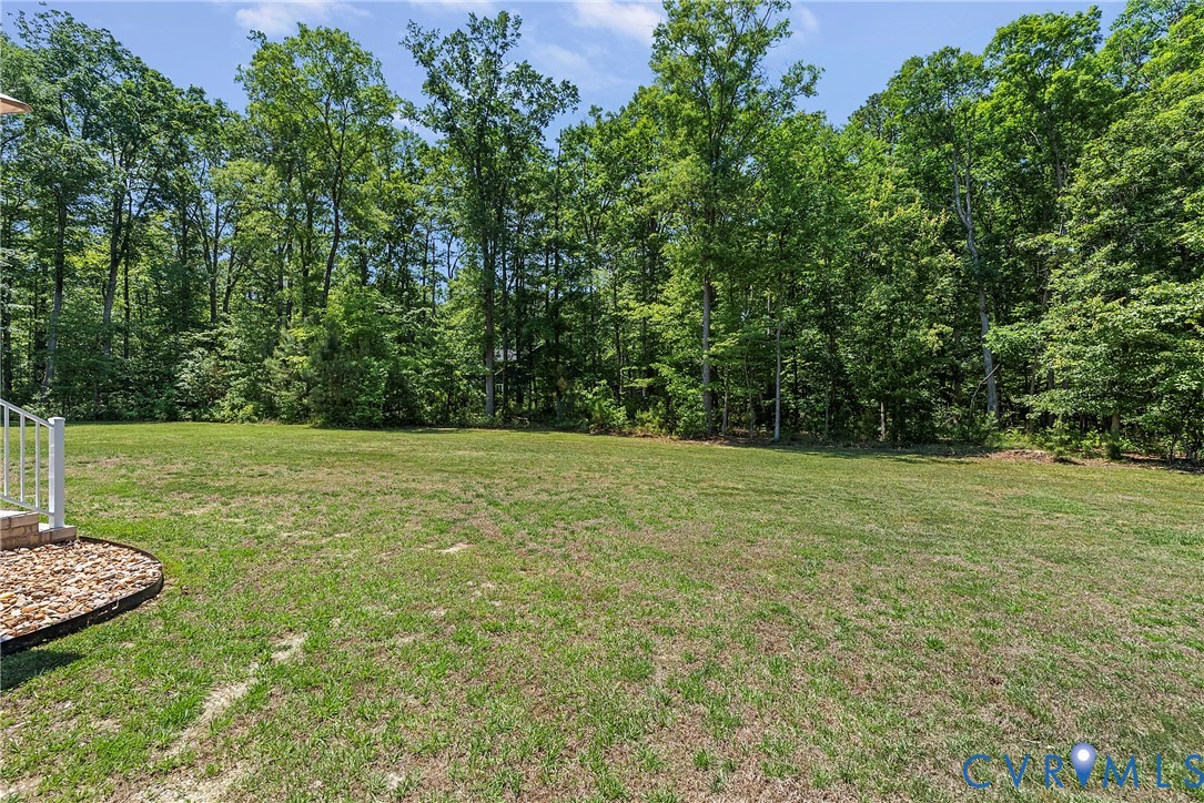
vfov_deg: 73.8
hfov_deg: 96.7
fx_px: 535
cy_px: 402
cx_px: 602
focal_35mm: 16
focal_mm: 16
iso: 800
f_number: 8
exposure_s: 1/250
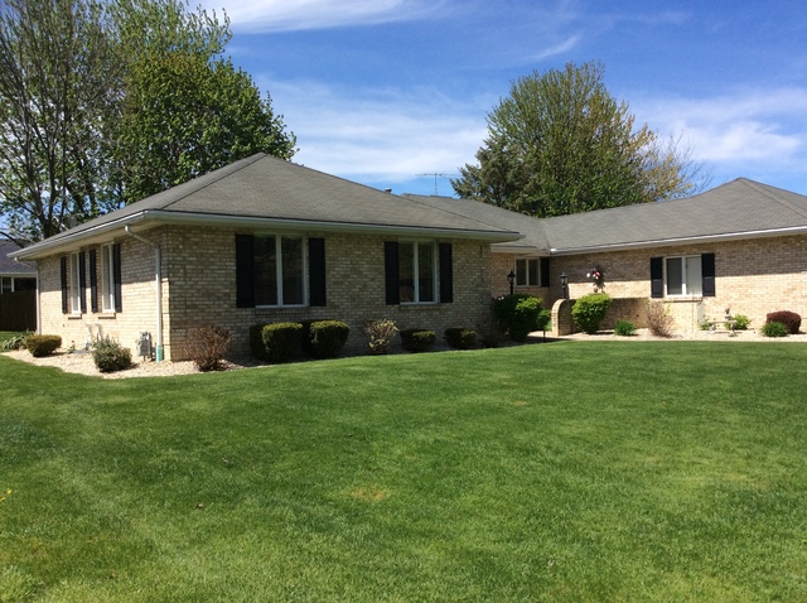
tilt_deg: -0.4
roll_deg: +2.6
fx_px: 745
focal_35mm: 32
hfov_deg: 56.9
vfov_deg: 44.1
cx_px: 404
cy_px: 302
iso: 32
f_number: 2.4
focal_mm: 3.3
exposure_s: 1/1466
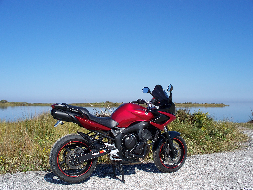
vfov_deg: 39.7
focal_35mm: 36
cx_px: 126
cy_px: 95
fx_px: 263
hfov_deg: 51.4
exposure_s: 1/500
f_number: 5
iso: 80
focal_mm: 7.54
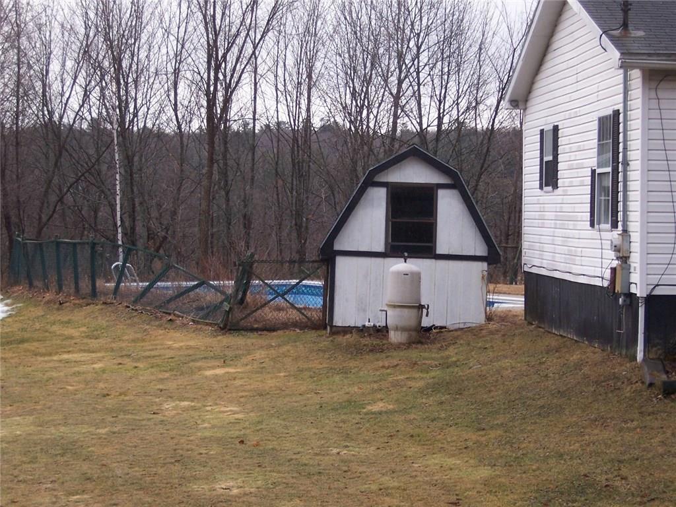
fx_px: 1738
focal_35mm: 89
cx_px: 338
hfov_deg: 22.0
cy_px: 254
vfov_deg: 16.6
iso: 140
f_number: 4.8
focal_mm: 14.8
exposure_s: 1/125
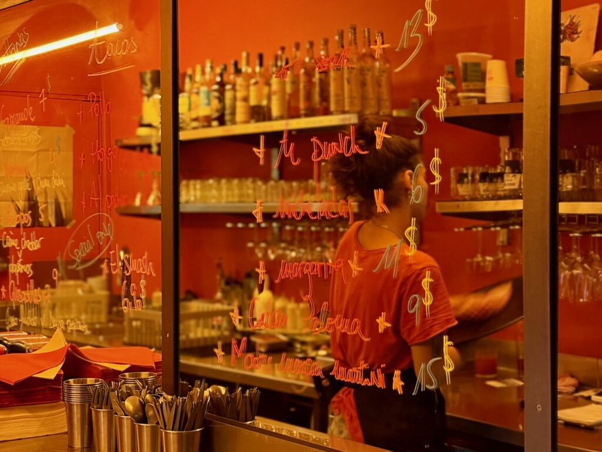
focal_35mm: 48
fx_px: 835
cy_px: 226
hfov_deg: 39.7
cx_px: 301
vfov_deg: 30.3
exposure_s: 1/25
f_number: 1.78
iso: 500
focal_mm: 6.76
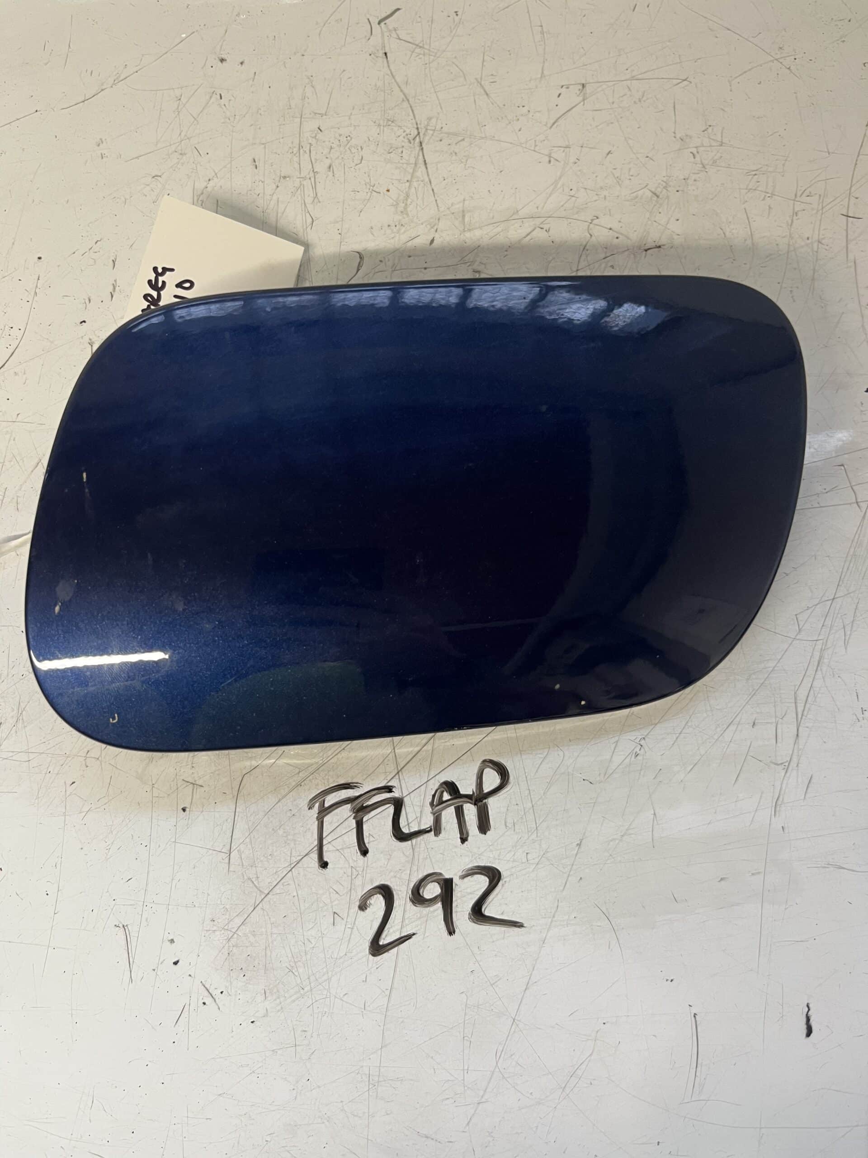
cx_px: 434
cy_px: 579
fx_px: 869
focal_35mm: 26
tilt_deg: -73.9
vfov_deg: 67.3
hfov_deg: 53.1
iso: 100
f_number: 1.6
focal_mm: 5.1
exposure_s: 1/50
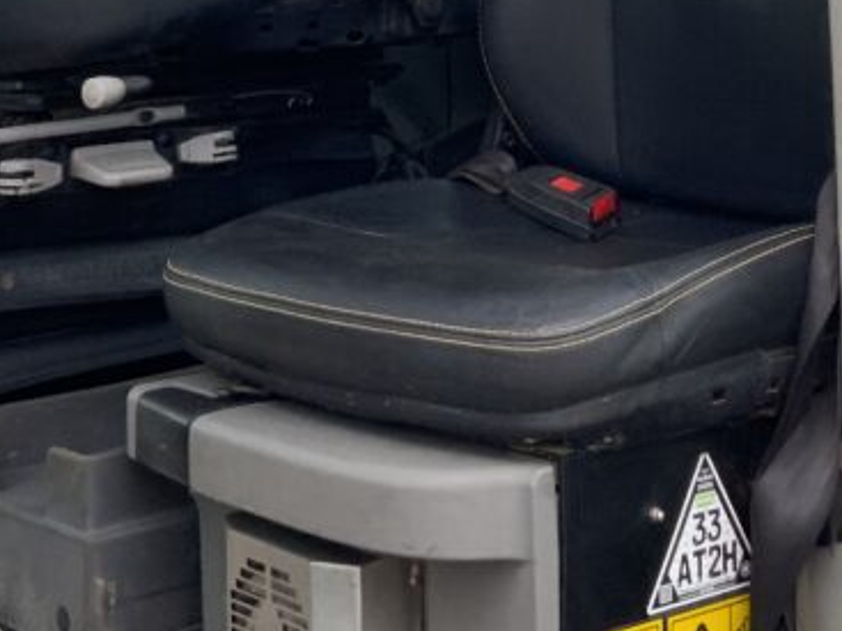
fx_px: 1970
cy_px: -140
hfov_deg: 24.0
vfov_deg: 17.3
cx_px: 548
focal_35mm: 81
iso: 16
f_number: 1.8
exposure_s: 1/360
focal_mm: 3
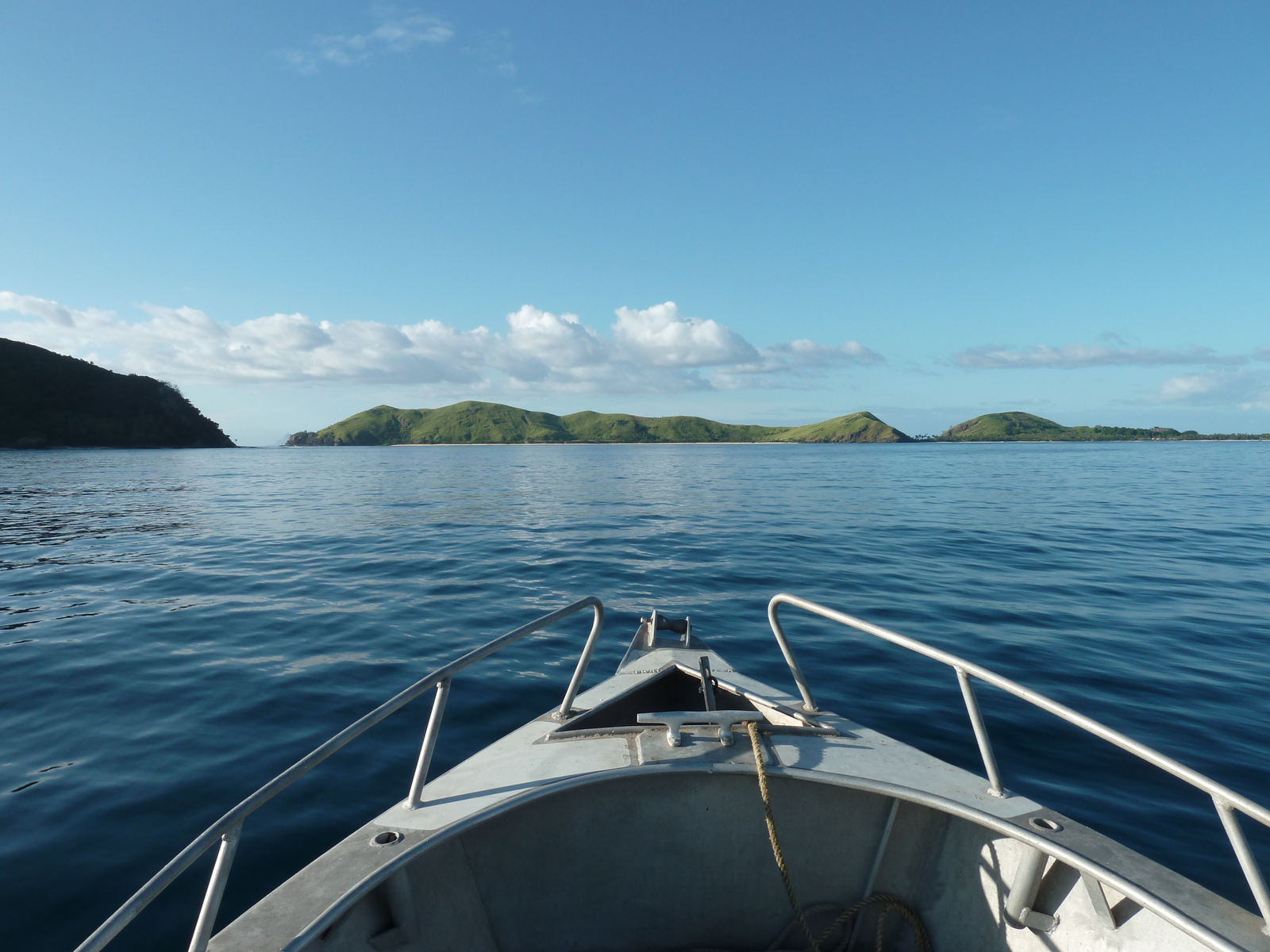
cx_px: 635
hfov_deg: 69.4
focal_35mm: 25
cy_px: 476
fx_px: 917
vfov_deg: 54.9
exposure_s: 1/400
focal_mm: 4.1
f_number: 4.5
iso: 80
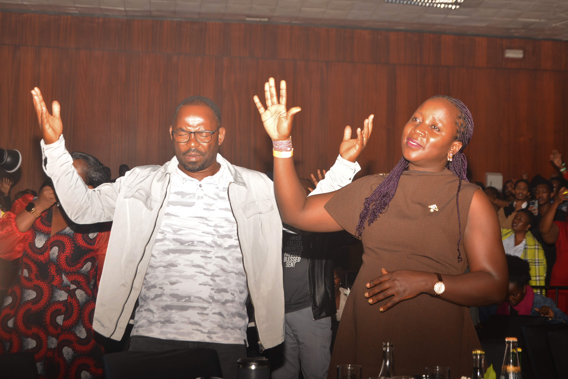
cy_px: 190
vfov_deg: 20.6
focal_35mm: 66
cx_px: 313
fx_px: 1041
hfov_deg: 30.5
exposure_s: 1/200
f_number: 4.5
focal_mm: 38
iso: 400
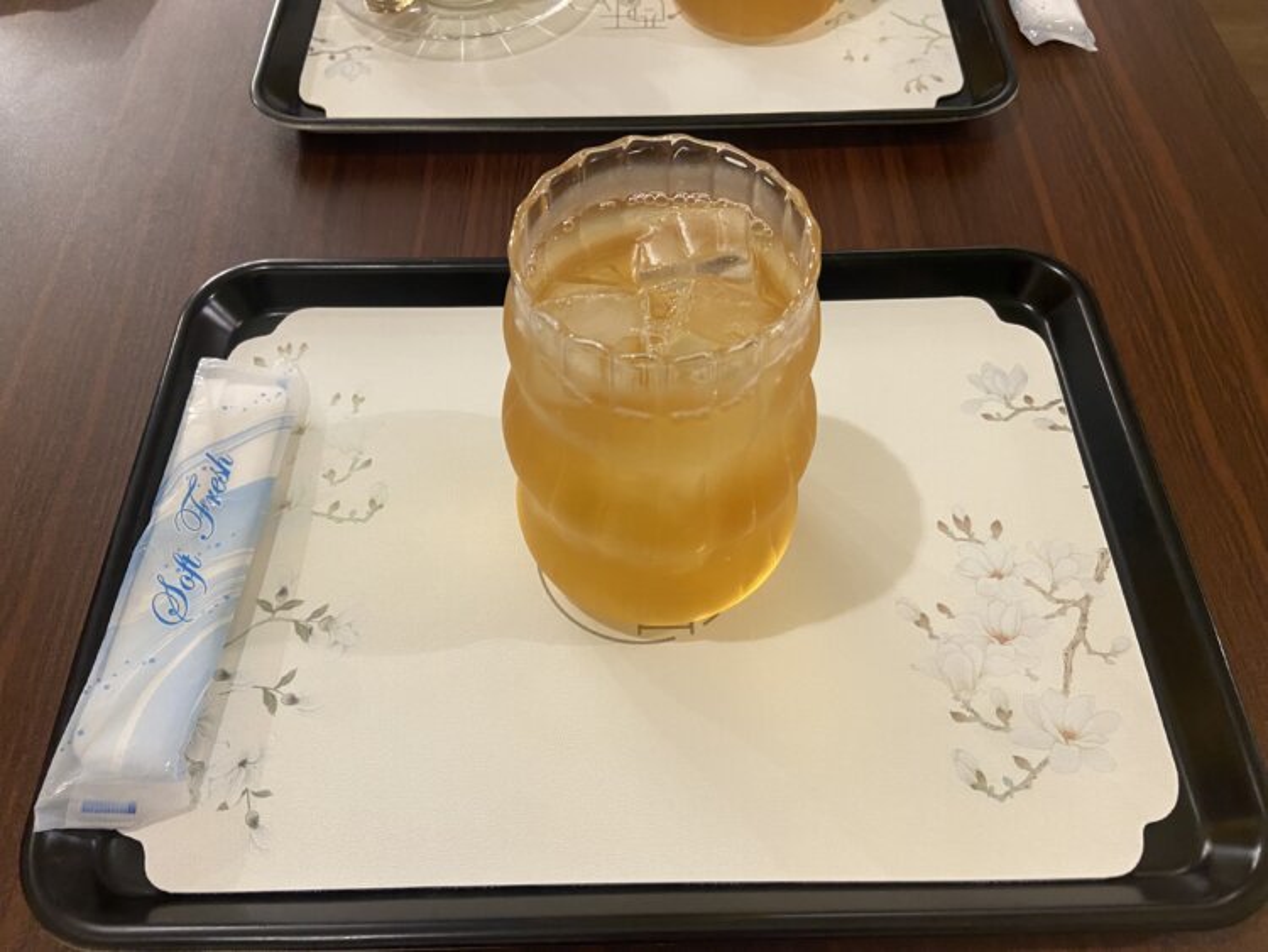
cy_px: 476
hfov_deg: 67.3
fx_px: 953
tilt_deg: -58.1
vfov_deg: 53.1
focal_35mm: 26
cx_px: 634
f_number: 1.8
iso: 400
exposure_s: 1/50
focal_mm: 4.25
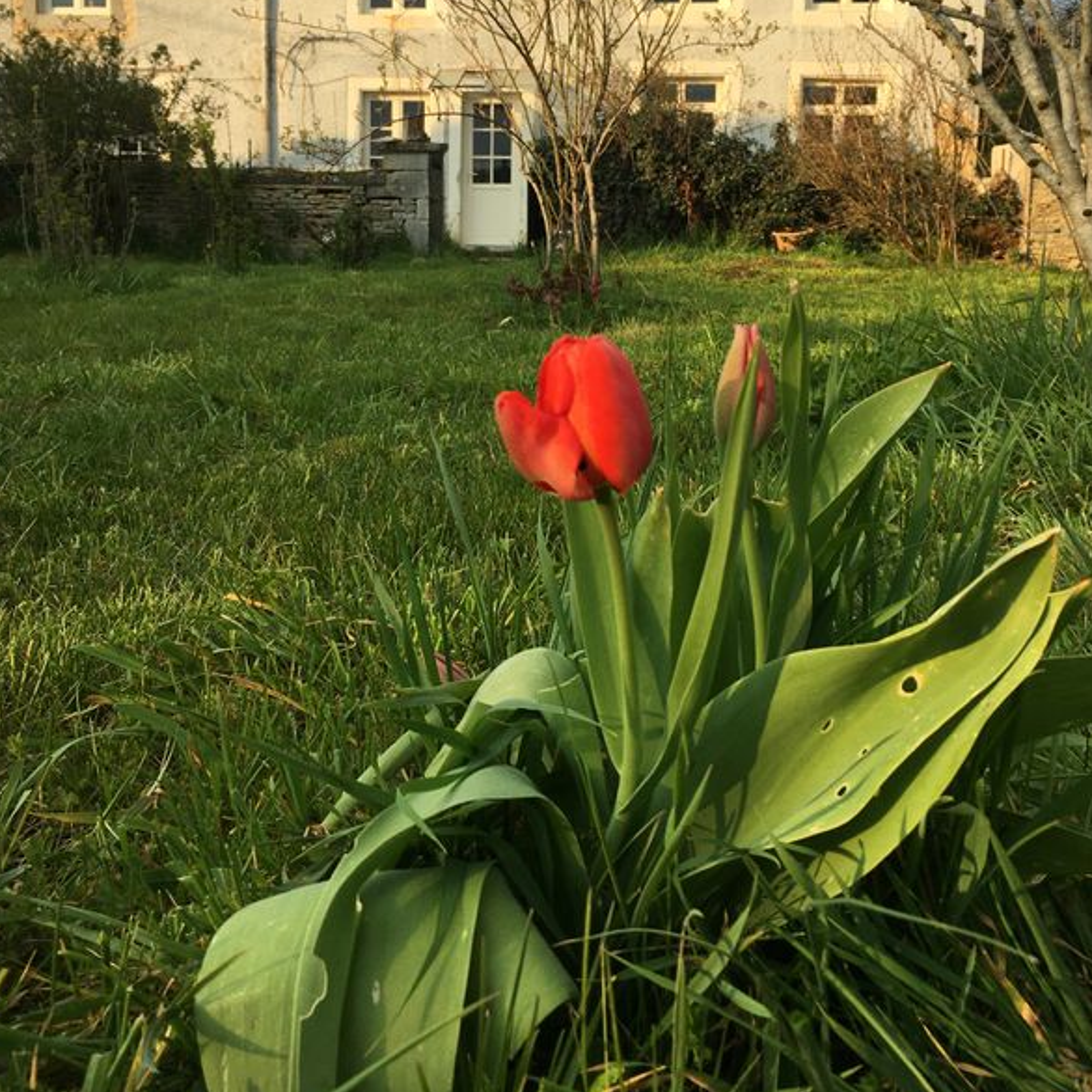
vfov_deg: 46.5
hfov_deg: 47.2
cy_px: 362
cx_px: 537
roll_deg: -0.4
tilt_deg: -4.7
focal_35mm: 35
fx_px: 1249
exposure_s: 1/601
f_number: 2.2
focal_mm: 4.15
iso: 25
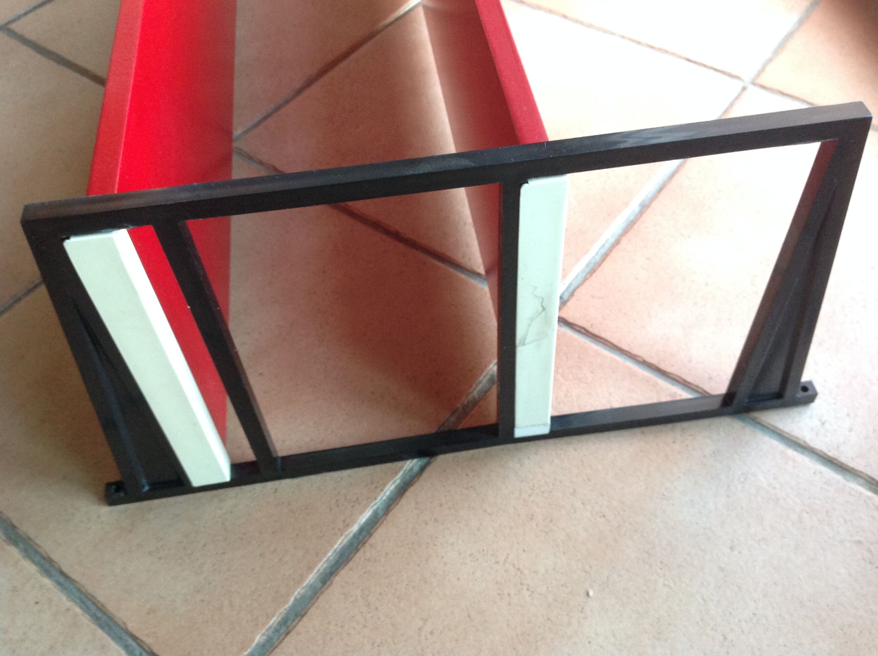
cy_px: 328
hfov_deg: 52.7
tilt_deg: -51.9
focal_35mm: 35
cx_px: 439
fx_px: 886
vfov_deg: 40.6
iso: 200
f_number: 2.4
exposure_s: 1/15
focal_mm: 4.28
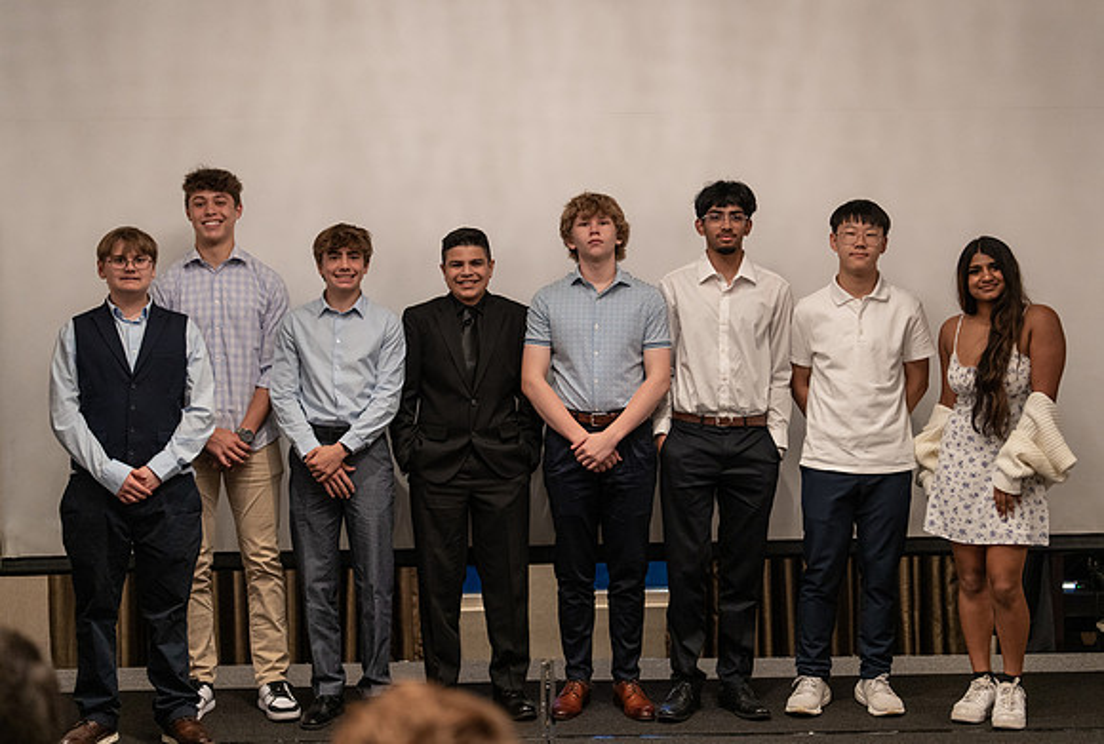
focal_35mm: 52
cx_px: 576
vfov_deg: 26.1
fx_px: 1605
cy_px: 360
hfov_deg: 37.9
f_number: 1.2
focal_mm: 50
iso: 2500
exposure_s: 1/320
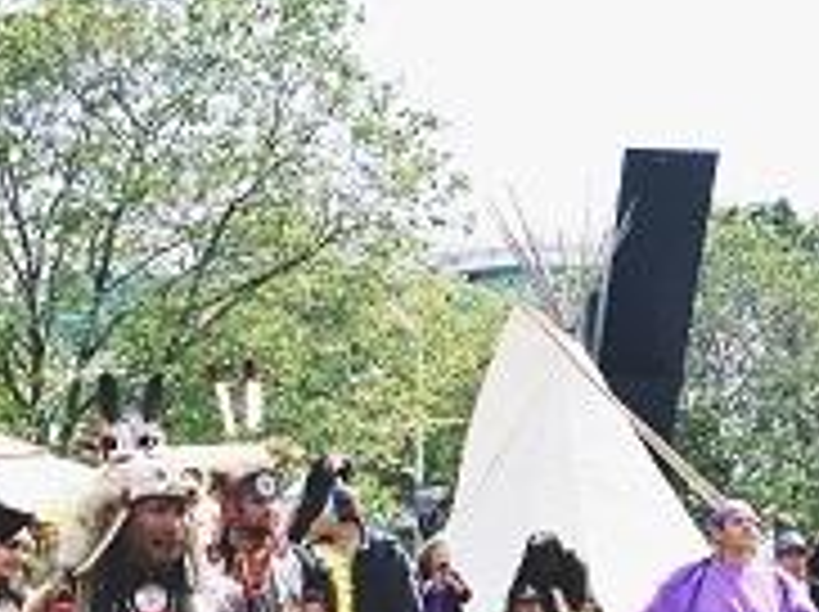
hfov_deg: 20.3
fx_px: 2245
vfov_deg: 15.4
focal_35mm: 95
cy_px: 472
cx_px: 713
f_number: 2.4
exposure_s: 1/616
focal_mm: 4.12
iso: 50
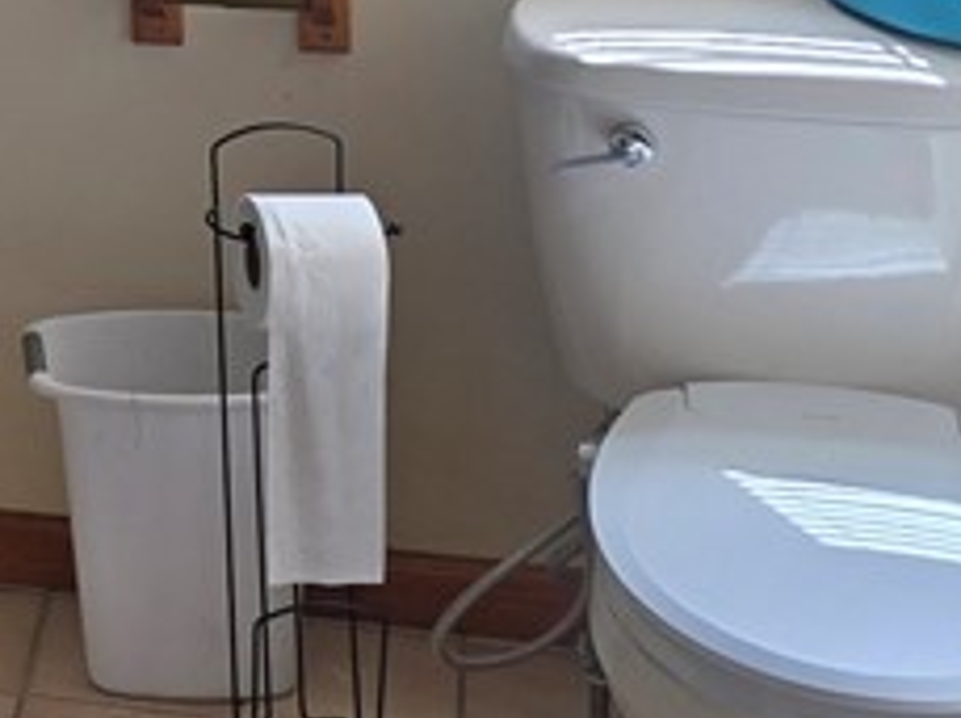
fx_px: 2855
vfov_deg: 13.5
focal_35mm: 103
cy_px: -357
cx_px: -541
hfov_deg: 17.0
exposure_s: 1/180
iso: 80
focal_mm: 6.3
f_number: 1.7
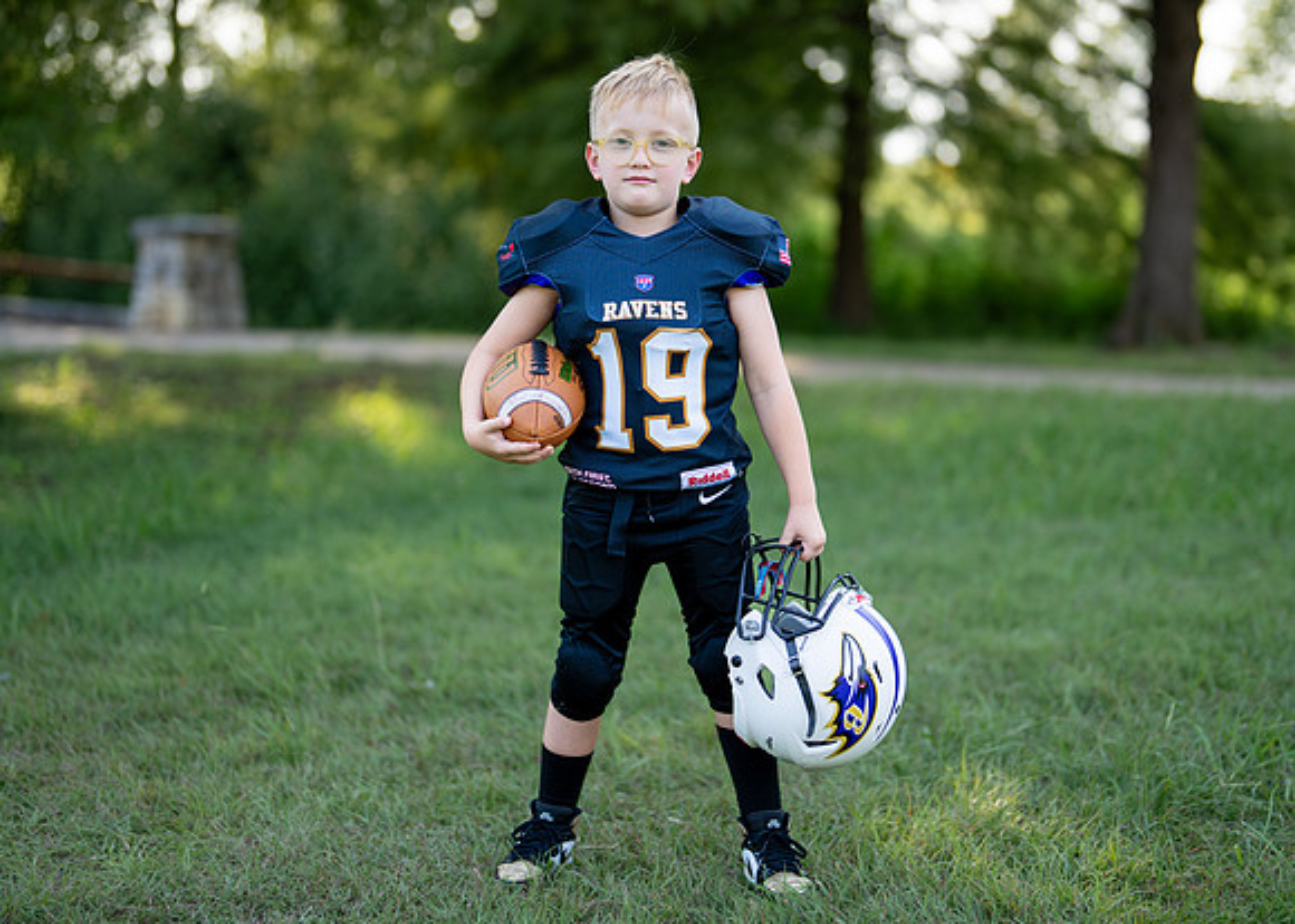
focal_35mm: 64
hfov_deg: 30.6
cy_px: 384
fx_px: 2367
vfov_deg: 22.1
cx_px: 693
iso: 100
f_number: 1.2
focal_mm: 50
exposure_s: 1/1250
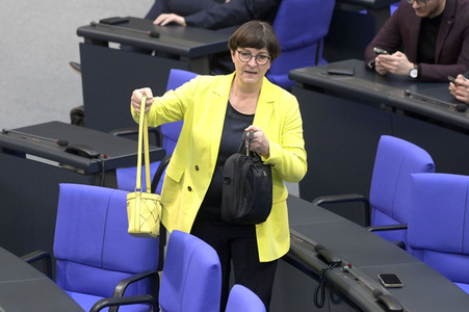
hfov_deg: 7.4
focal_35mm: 280
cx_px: 234
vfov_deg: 4.9
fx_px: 3645
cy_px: 156
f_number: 5.6
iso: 8000
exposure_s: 1/400
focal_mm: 280
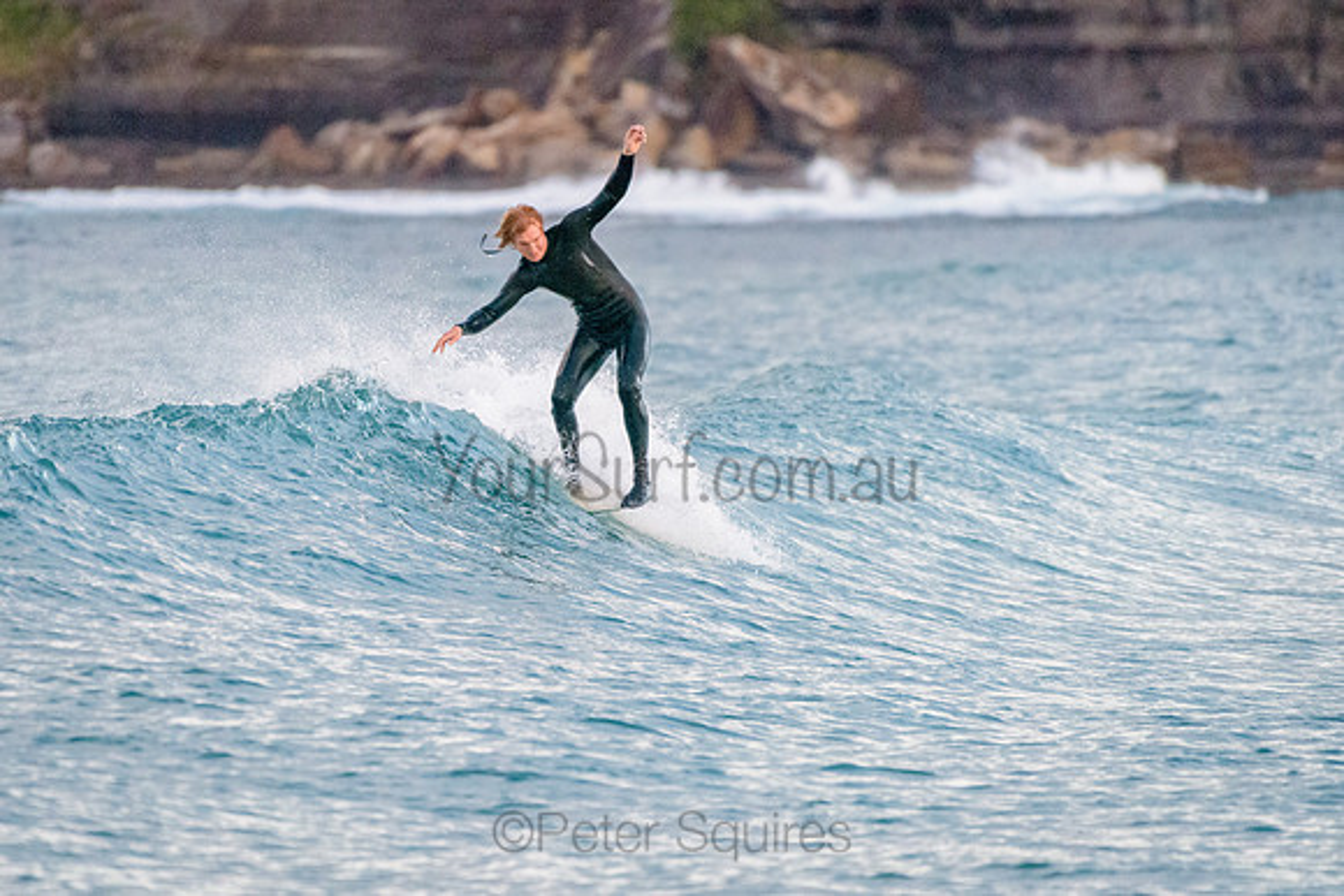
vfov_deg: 2.2
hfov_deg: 3.4
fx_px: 22846
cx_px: 589
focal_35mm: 612
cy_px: 429
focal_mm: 500
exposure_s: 1/2000
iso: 3600
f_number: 5.6
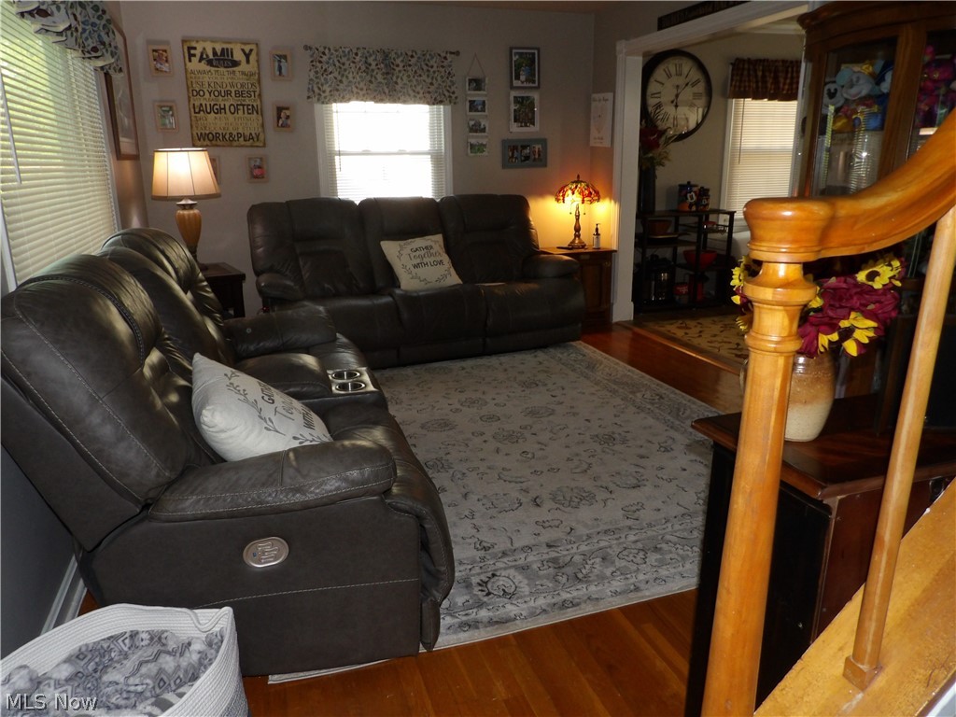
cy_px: 358
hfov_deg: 71.6
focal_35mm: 24
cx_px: 478
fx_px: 663
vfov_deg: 56.8
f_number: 3.2
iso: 200
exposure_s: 1/33
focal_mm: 4.3
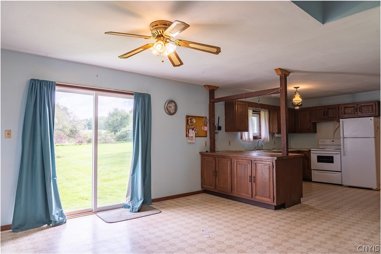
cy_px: 127
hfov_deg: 73.8
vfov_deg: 53.1
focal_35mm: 24
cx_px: 190
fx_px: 254
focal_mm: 24
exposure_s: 1/1600
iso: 1250
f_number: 9
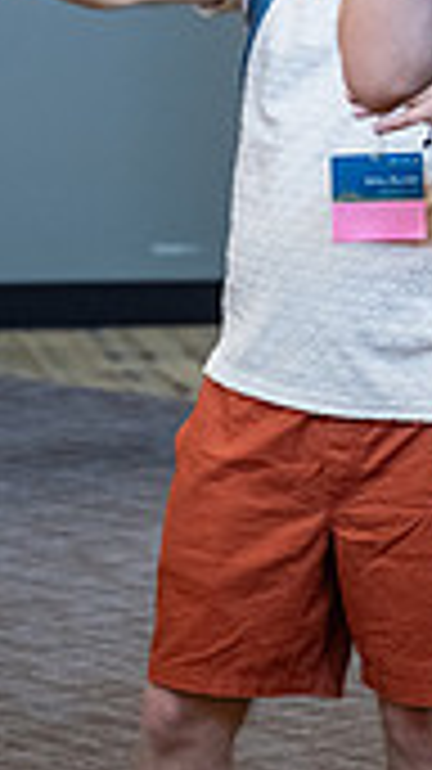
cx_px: -86
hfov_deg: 4.6
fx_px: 5343
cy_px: -135
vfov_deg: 8.2
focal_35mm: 262
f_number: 2.8
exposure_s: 1/90
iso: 2500
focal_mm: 63.4
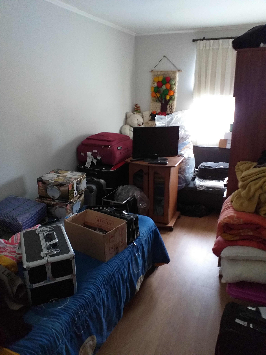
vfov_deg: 67.3
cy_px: 178
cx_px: 133
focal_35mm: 26
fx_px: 266
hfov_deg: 53.1
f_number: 1.9
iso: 200
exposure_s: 1/20
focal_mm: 3.6
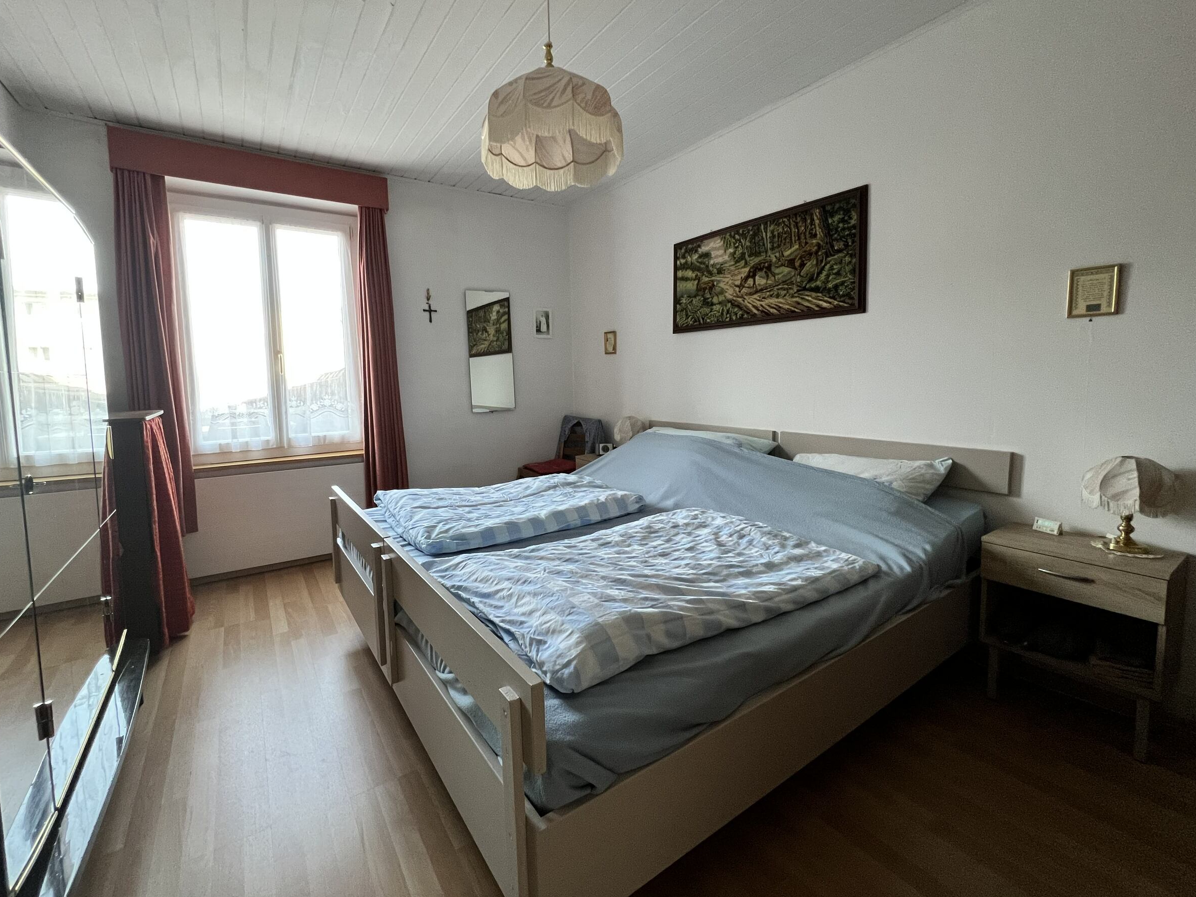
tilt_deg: -5.1
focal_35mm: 14
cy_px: 419
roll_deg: +1.1
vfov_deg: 85.6
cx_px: 565
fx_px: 484
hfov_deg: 102.0
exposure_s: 1/50
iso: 320
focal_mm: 1.57
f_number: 1.8
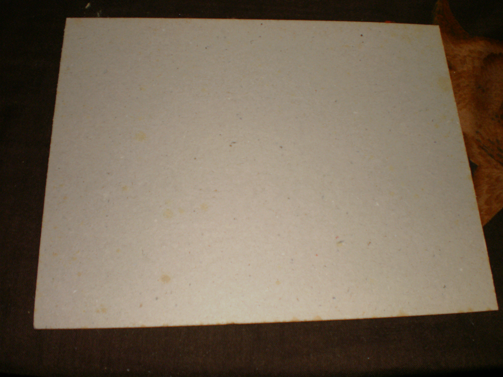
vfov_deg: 39.7
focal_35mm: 36
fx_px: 523
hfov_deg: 51.4
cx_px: 252
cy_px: 188
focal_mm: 6.3
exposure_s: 1/30
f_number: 3.1
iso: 125
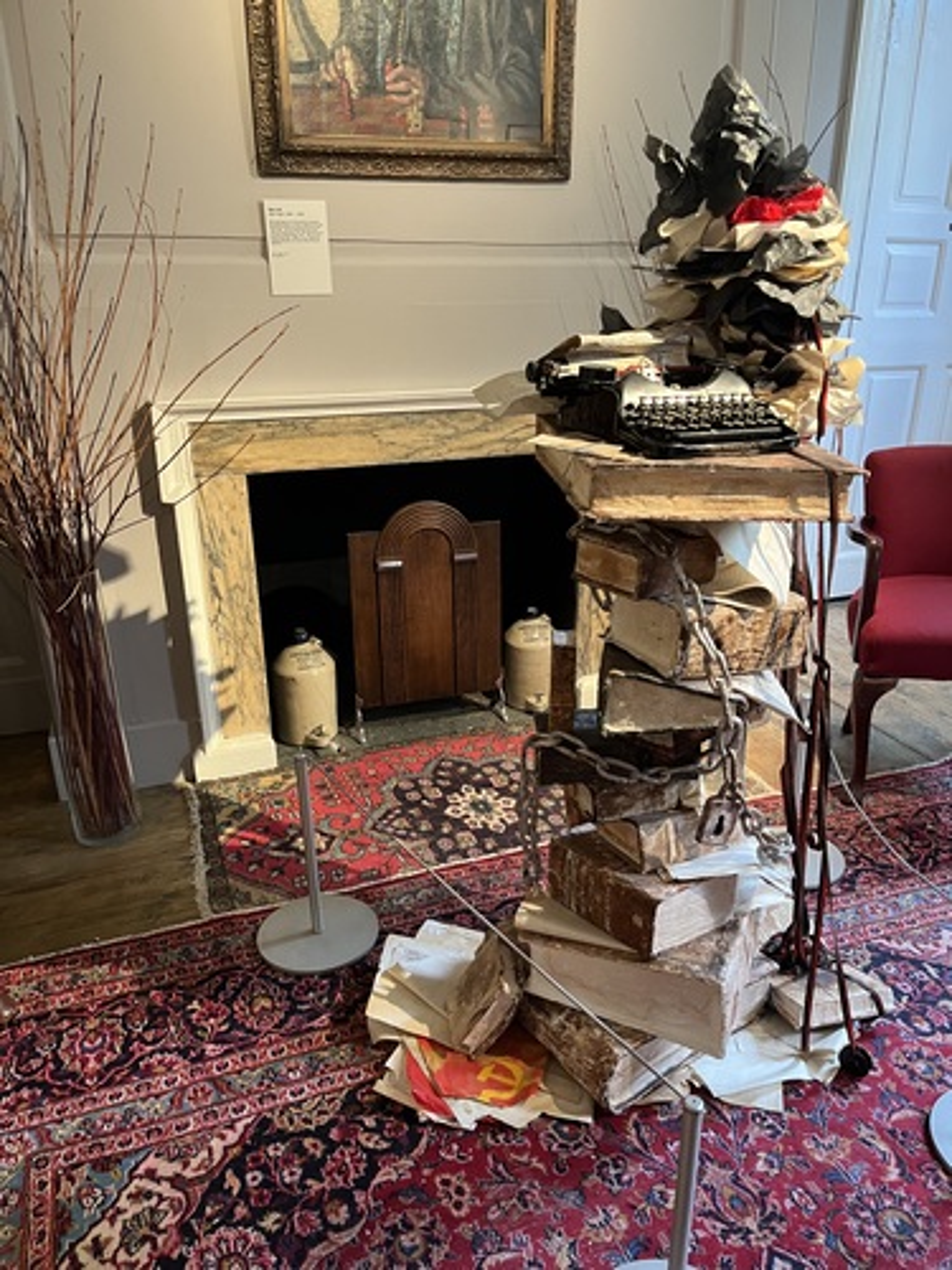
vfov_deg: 67.3
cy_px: 635
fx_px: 953
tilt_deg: -21.3
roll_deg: +1.9
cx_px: 476
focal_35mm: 26
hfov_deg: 53.1
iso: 320
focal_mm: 5.1
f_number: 1.6
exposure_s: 1/60
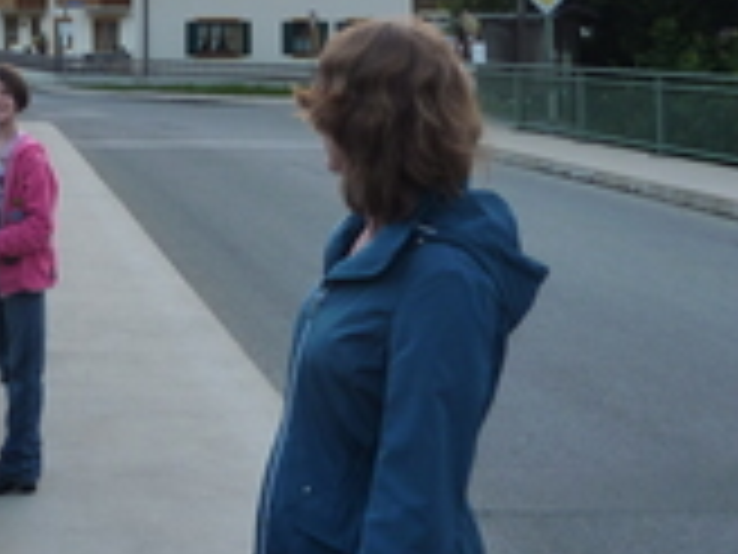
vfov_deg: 22.5
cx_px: 40
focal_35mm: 61
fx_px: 1300
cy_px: -77
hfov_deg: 30.0
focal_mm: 4.1
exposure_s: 1/60
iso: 125
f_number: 3.3
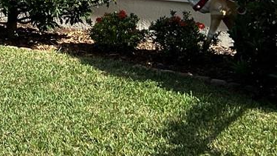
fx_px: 889
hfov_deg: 16.2
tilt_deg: +0.0
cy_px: -134
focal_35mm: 121
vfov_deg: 9.5
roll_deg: -1.4
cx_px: -138
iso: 50
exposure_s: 1/4274
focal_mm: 5.7
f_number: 1.5
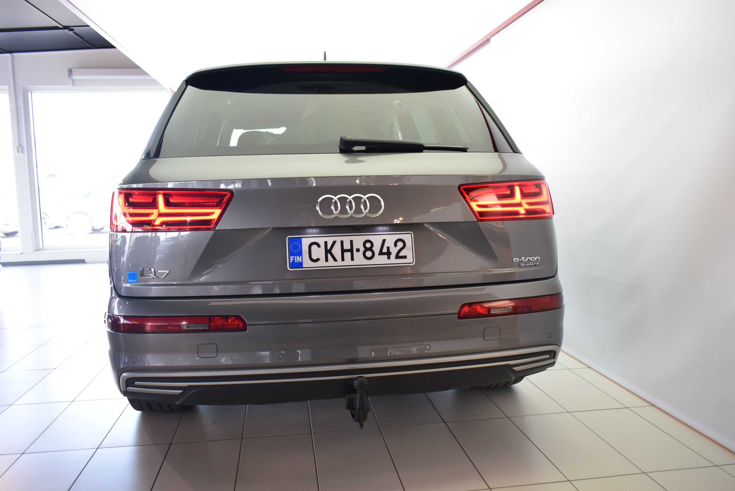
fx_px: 613
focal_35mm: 30
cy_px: 246
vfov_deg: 43.7
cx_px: 368
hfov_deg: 61.9
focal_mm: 20
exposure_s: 1/250
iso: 1600
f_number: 3.5
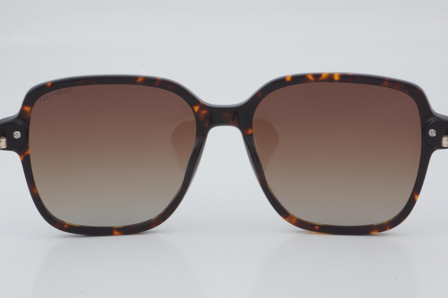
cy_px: 149
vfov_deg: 16.6
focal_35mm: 82
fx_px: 1027
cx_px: 224
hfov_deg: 24.6
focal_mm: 55
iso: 100
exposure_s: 1/3
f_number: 32
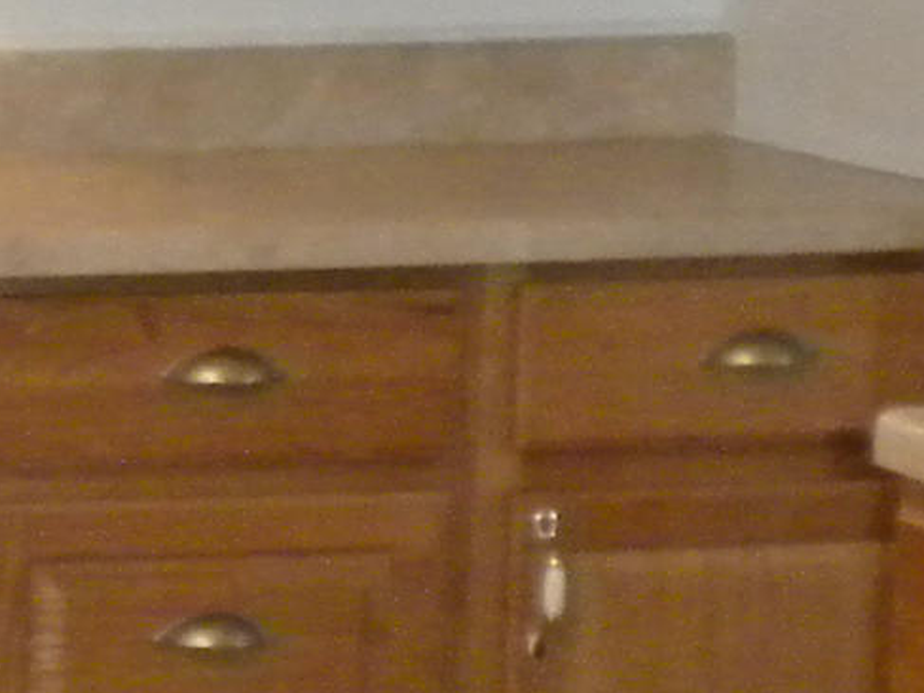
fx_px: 6084
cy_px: 566
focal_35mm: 228
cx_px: -554
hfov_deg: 8.5
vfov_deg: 6.5
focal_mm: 6.6
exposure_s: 1/30
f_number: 3.5
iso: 400
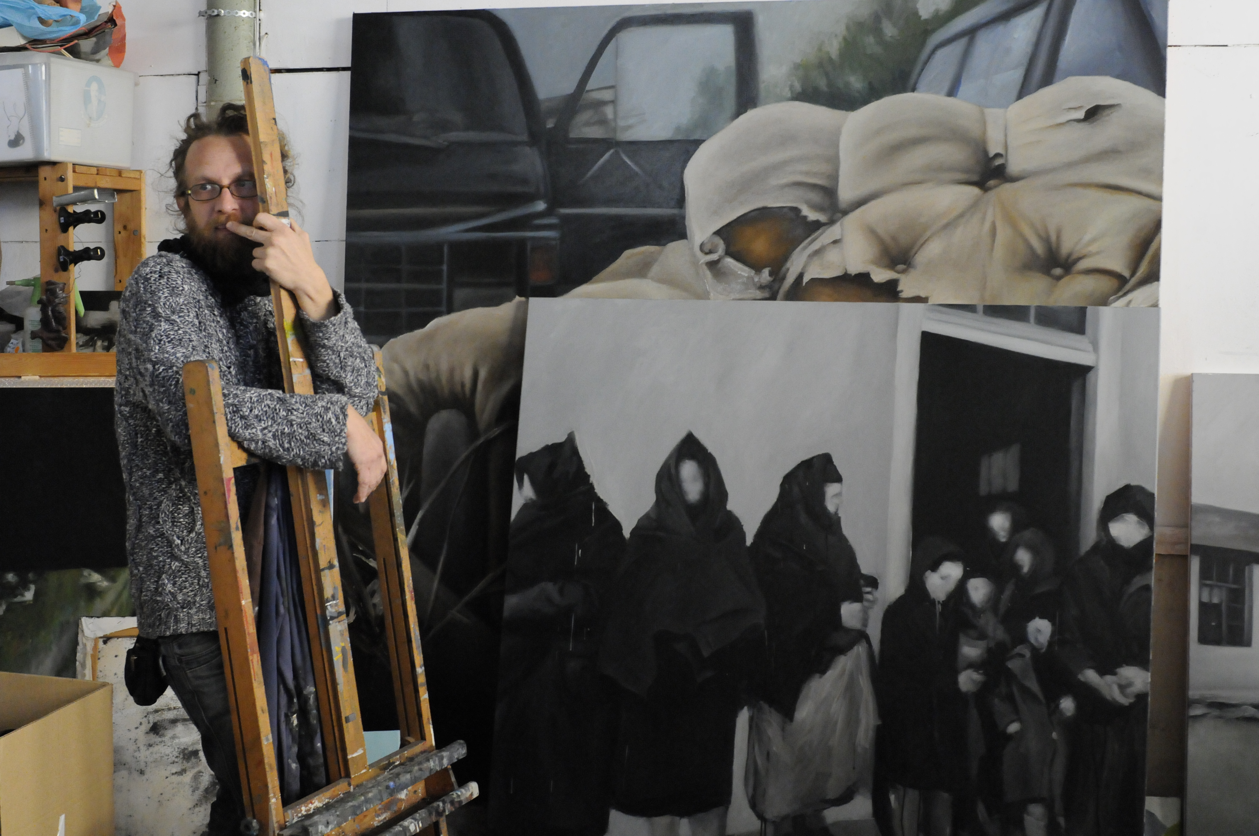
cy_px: 418
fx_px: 1467
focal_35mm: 42
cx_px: 630
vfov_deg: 31.8
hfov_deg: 46.4
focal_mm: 28
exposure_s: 1/100
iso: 3200
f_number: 5
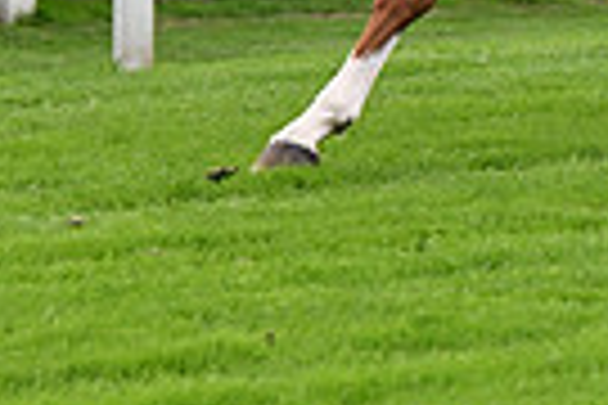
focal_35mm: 580
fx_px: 9795
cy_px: -421
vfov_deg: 2.4
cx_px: 1004
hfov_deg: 3.5
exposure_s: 1/1250
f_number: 5
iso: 500
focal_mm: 135
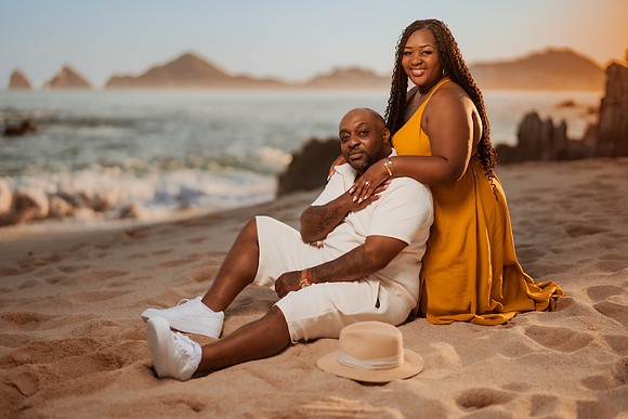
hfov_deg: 34.5
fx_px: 1012
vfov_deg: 23.4
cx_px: 314
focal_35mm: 58
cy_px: 210
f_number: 1.4
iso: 100
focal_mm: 58
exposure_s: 1/6400
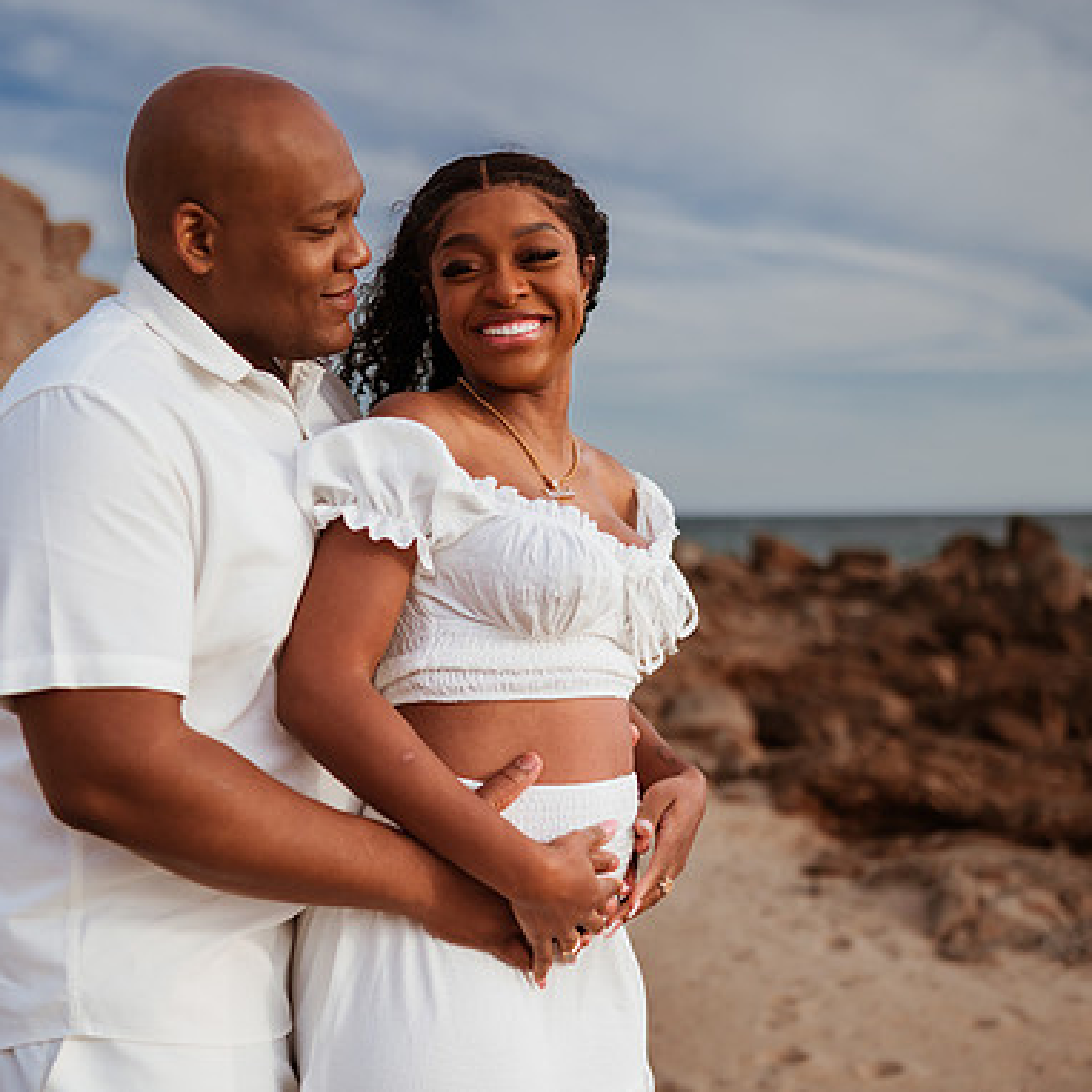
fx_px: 1677
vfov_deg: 36.1
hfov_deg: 36.1
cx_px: 553
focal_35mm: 47
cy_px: 543
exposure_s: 1/4000
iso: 125
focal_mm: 35
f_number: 1.8
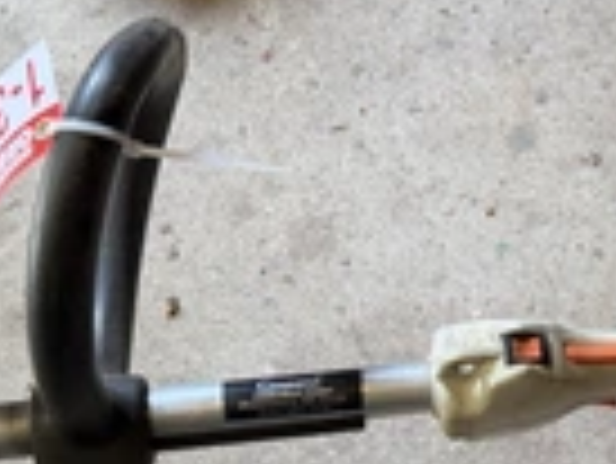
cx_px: 674
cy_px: 356
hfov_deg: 25.7
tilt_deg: -72.8
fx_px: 1247
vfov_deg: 20.8
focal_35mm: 70
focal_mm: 6.76
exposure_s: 1/121
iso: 200
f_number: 1.78
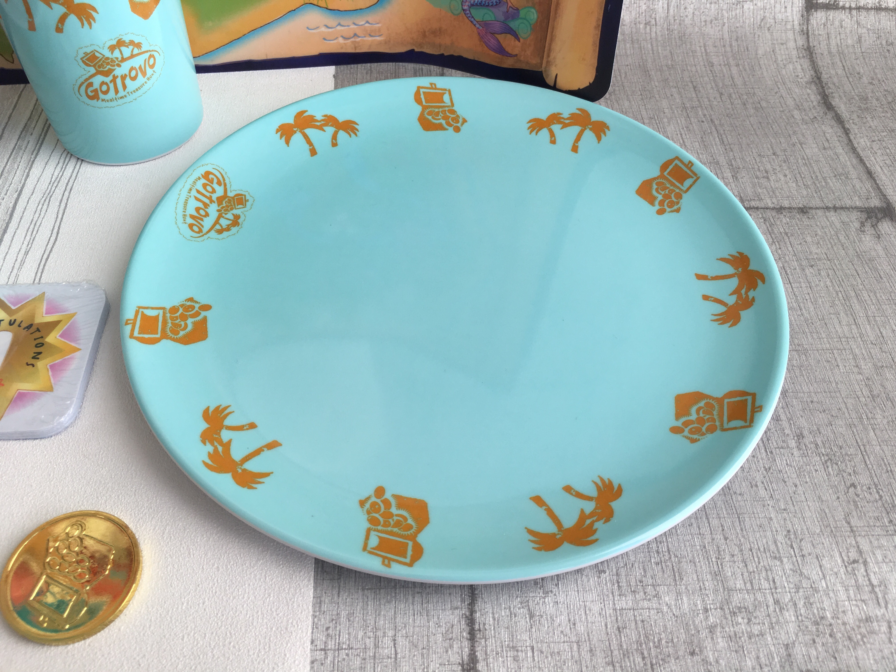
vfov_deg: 48.2
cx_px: 448
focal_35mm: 29
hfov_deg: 61.7
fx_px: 751
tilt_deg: -50.4
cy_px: 336
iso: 25
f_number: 2.2
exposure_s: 1/298
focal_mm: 4.15
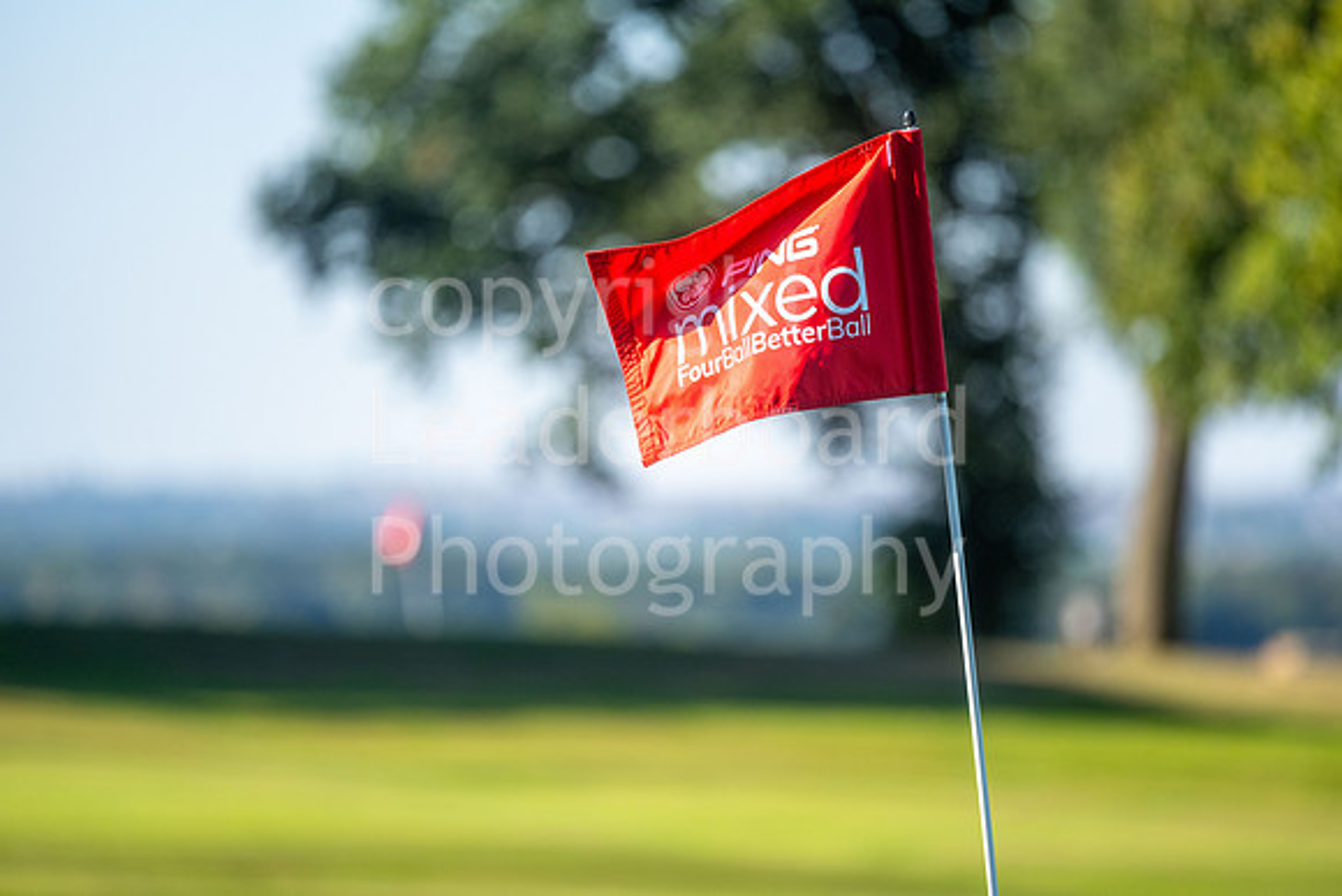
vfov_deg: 4.6
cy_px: 448
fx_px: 11185
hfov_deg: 6.9
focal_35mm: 300
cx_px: 671
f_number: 4
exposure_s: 1/2000
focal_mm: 300
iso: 320
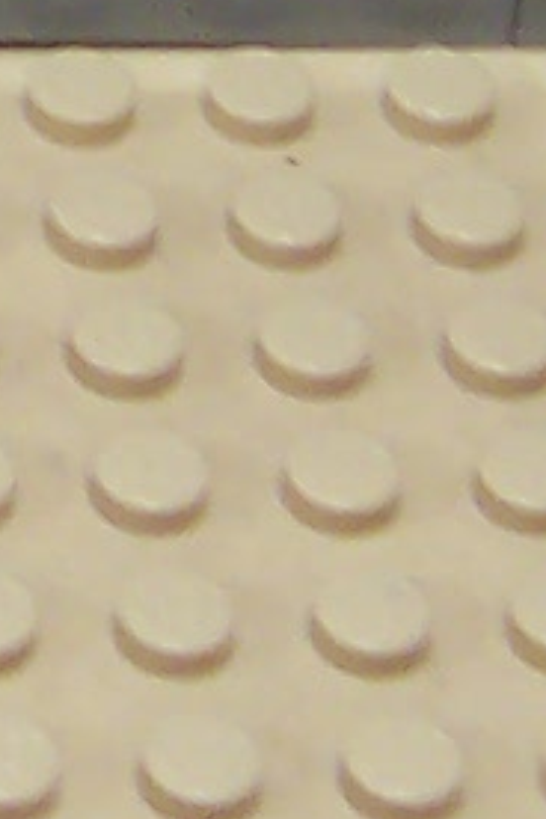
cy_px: -822
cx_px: -1089
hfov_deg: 4.8
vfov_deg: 7.2
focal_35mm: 276
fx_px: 6279
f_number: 2.8
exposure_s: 1/30
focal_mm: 5.6
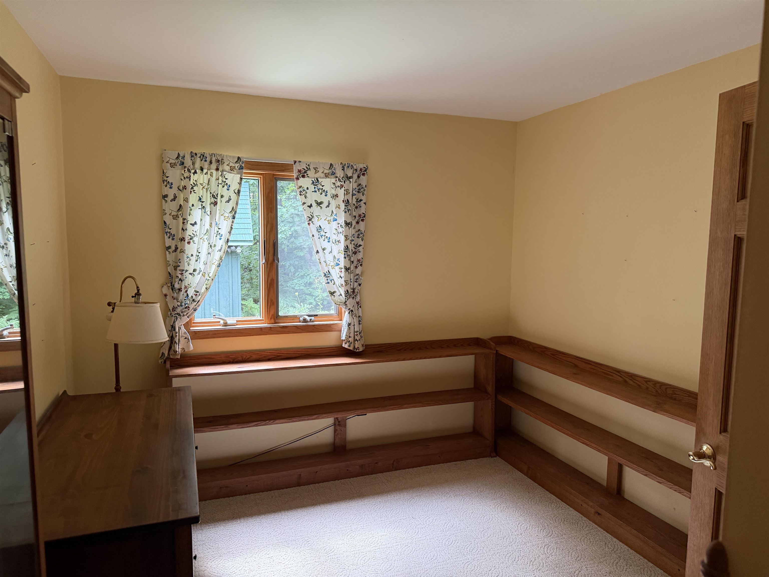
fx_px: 533
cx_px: 384
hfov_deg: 71.6
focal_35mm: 24
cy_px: 288
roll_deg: +0.2
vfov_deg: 56.8
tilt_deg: -4.9
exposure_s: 1/60
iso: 400
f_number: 1.78
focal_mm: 6.76
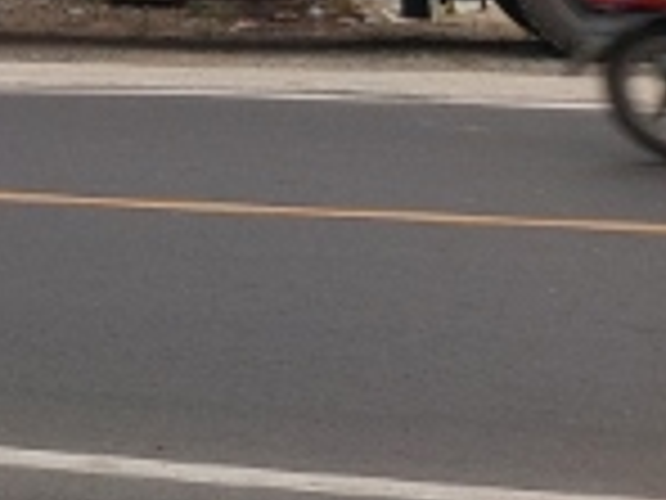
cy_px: -495
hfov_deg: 11.4
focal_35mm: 130
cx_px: -1130
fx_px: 2501
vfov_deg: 10.5
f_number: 1.8
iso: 25
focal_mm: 5.23
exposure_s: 1/137
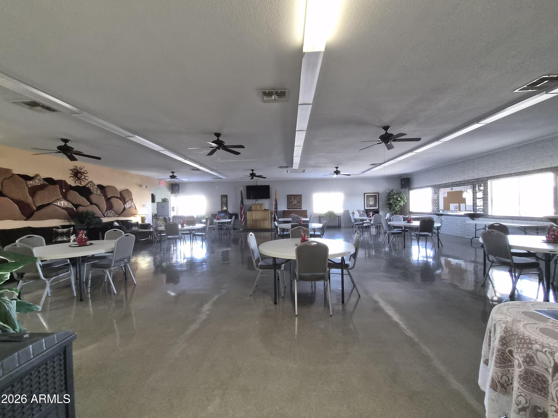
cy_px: 209
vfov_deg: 89.9
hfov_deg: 106.2
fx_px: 210
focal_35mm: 13
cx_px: 279
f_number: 2.2
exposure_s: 1/60
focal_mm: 1.7
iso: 200
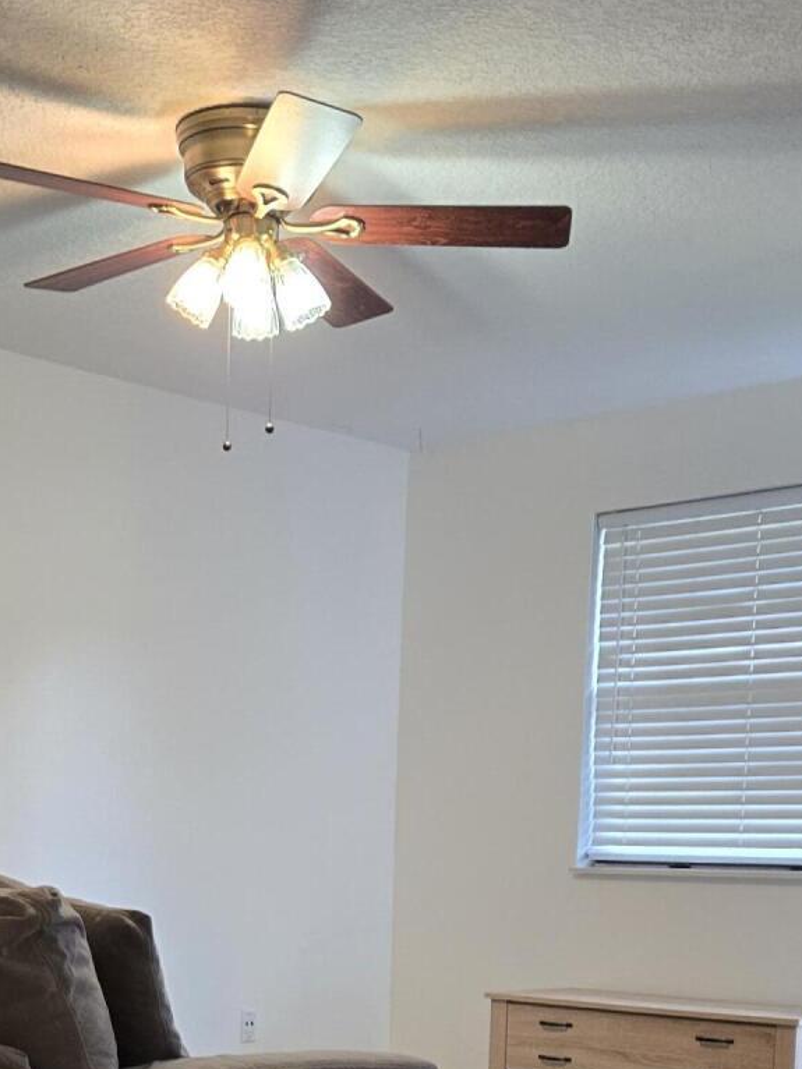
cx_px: 285
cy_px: 1077
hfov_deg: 24.3
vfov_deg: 29.9
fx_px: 1854
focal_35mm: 60
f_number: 1.8
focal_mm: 5.4
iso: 200
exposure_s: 1/120
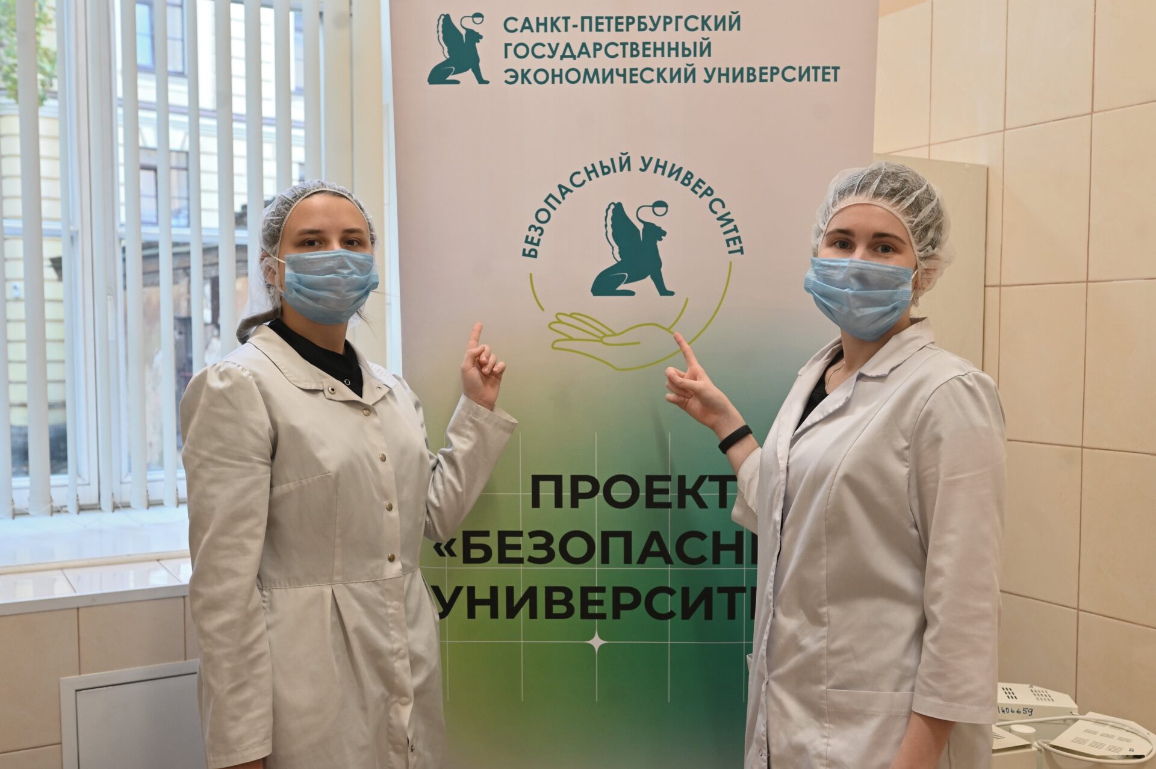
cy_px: 384
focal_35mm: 30
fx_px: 963
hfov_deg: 62.0
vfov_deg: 43.5
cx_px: 578
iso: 1000
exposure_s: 1/80
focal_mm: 30
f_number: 5.6
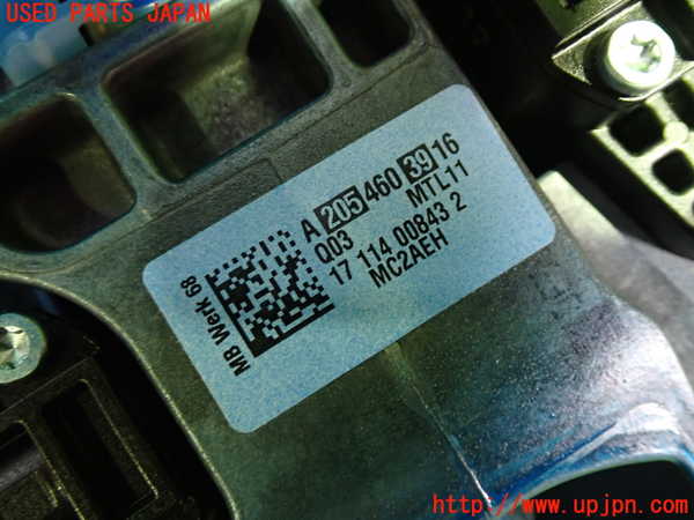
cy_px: 260
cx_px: 347
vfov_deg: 39.7
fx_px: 722
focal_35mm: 36
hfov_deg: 51.4
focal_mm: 6.37
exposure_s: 1/20
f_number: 2.5
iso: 800
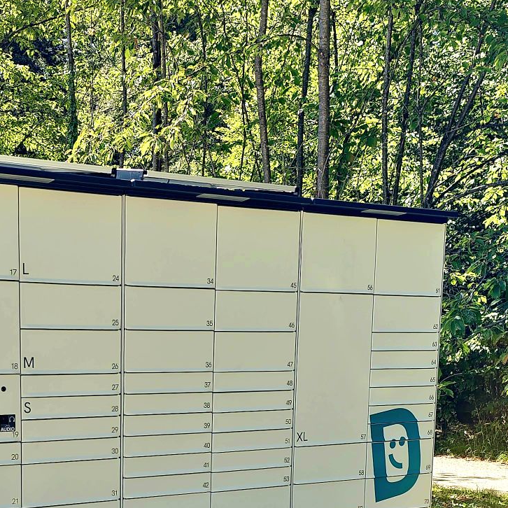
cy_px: 456
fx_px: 930
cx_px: 83
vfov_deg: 29.3
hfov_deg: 29.7
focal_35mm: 56
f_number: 1.7
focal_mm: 6.3
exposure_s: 1/149
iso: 10
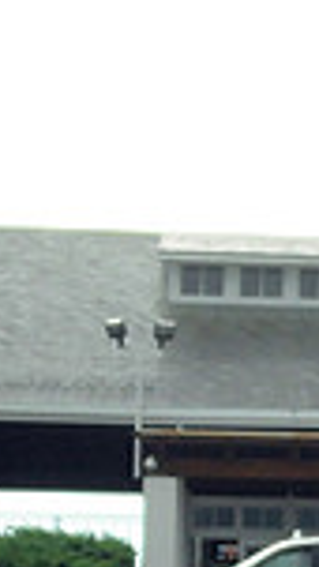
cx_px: 848
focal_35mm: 169
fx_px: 2540
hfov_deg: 6.7
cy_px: 569
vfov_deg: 12.6
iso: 2000
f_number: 3.5
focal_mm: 28
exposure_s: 1/2500
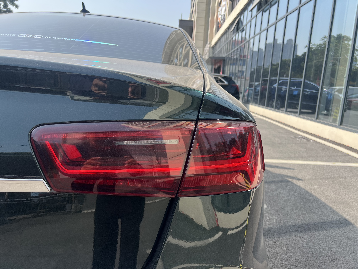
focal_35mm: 26
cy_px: 134
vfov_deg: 53.1
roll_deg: -3.2
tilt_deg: -10.1
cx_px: 179
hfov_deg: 67.3
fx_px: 269
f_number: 1.5
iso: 50
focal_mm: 5.7
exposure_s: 1/1377
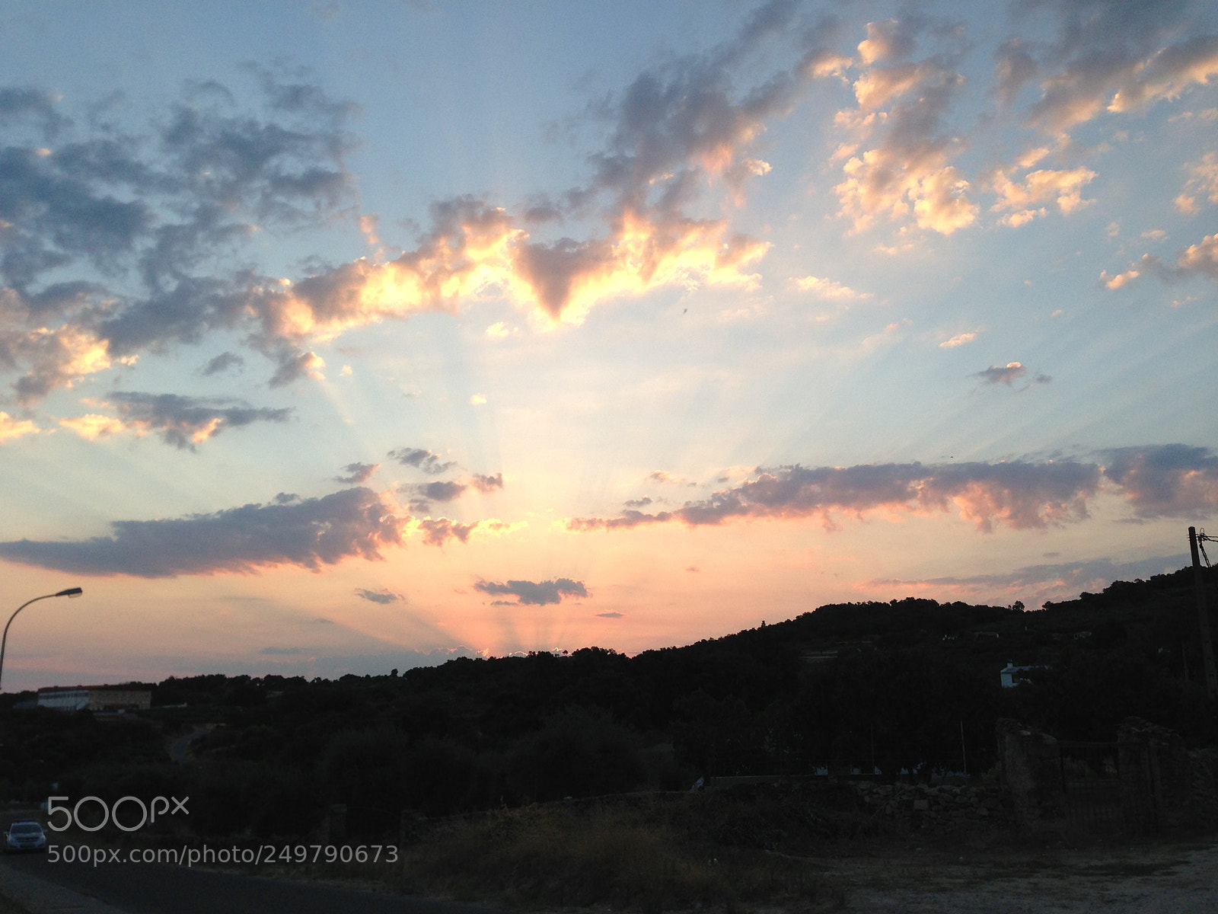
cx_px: 609
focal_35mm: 33
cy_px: 457
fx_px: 1161
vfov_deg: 42.9
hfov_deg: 55.4
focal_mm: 4.13
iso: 50
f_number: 2.4
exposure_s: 1/364
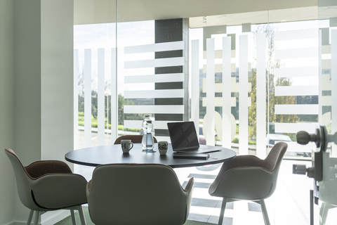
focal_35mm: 35
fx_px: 328
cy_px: 112
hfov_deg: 54.4
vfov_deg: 37.9
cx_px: 168
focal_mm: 35
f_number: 2.8
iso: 200
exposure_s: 1/1000
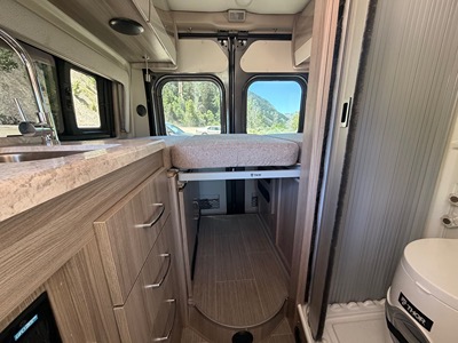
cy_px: 172
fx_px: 185
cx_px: 229
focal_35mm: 14
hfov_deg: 102.1
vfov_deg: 85.7
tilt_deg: -13.8
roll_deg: -0.8
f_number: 2.2
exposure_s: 1/73
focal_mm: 2.22
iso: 320
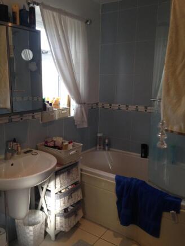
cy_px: 123
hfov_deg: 43.0
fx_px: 235
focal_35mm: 33
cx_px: 92
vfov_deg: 55.3
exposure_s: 1/40
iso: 50
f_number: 2.4
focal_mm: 4.12
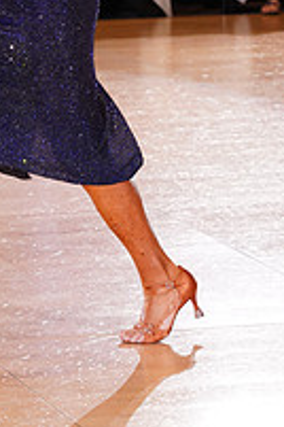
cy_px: -115
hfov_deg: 4.5
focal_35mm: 303
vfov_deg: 6.7
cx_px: -54
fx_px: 3585
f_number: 5.6
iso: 1600
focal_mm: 105
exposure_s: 1/160
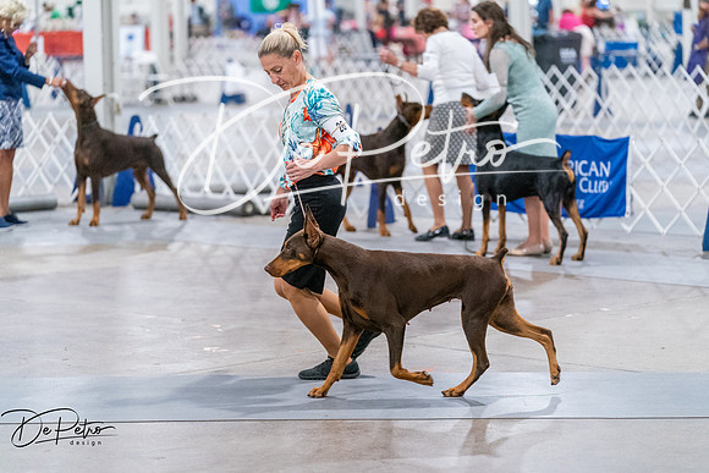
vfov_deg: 10.6
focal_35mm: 129
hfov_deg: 15.9
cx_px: 354
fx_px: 2541
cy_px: 236
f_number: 3.2
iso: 6400
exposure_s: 1/320
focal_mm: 129
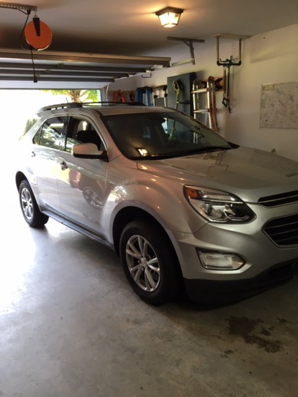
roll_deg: +3.1
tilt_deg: -13.2
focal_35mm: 29
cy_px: 198
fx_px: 333
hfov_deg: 48.2
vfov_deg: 61.7
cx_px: 149
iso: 50
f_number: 2.2
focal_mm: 4.15
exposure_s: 1/30
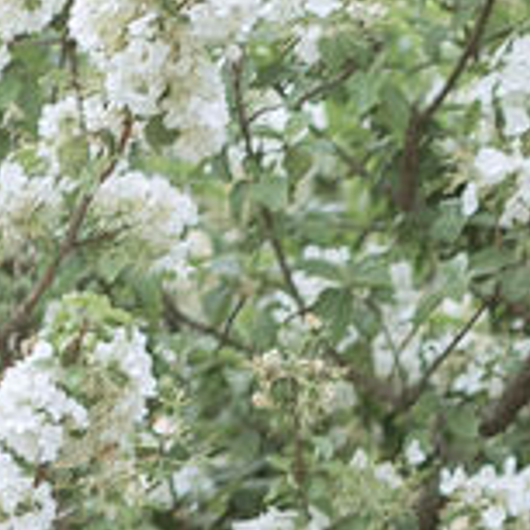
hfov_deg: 2.0
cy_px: 1084
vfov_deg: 2.1
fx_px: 14707
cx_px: 1583
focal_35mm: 849
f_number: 2
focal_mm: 85
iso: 160
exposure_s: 1/1250
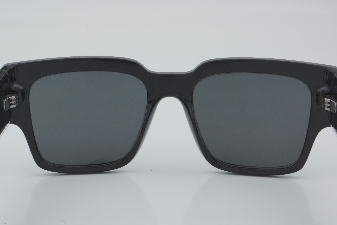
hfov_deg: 27.0
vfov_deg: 18.2
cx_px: 168
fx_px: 702
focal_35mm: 75
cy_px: 112
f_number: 32
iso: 100
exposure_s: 1/4
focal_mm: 50
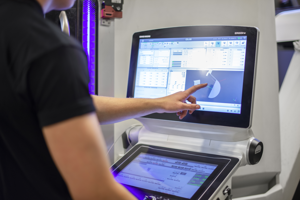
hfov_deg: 39.6
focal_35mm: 50
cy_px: 100
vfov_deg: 27.0
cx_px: 150
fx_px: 417
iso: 500
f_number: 2
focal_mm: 50
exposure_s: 1/125
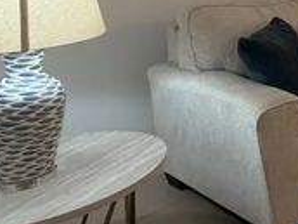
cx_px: 516
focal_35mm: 52
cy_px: -36
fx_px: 448
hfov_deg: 23.1
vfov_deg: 25.5
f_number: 2.2
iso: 250
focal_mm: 2.22
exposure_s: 1/120
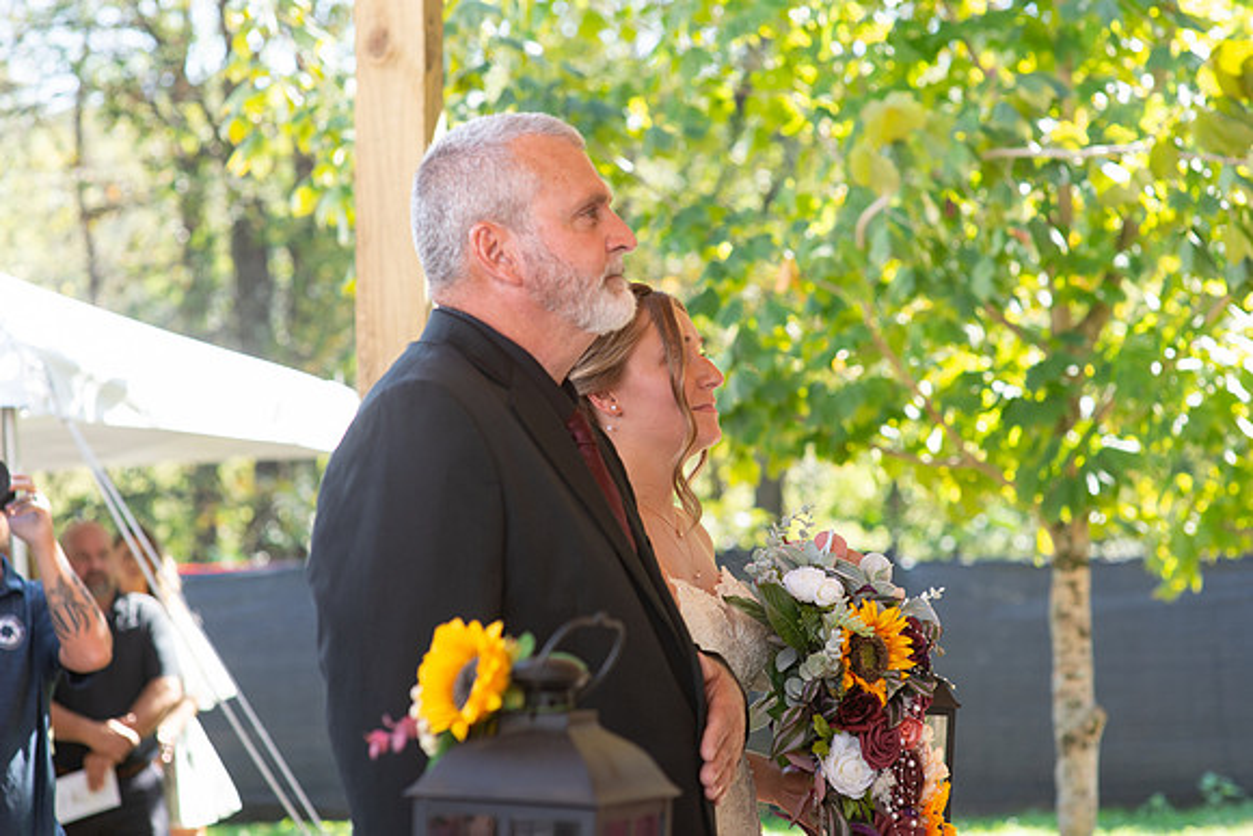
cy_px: 386
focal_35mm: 92
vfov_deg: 14.9
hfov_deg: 22.2
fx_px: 3187
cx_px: 675
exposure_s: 1/400
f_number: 4.5
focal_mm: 85
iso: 500
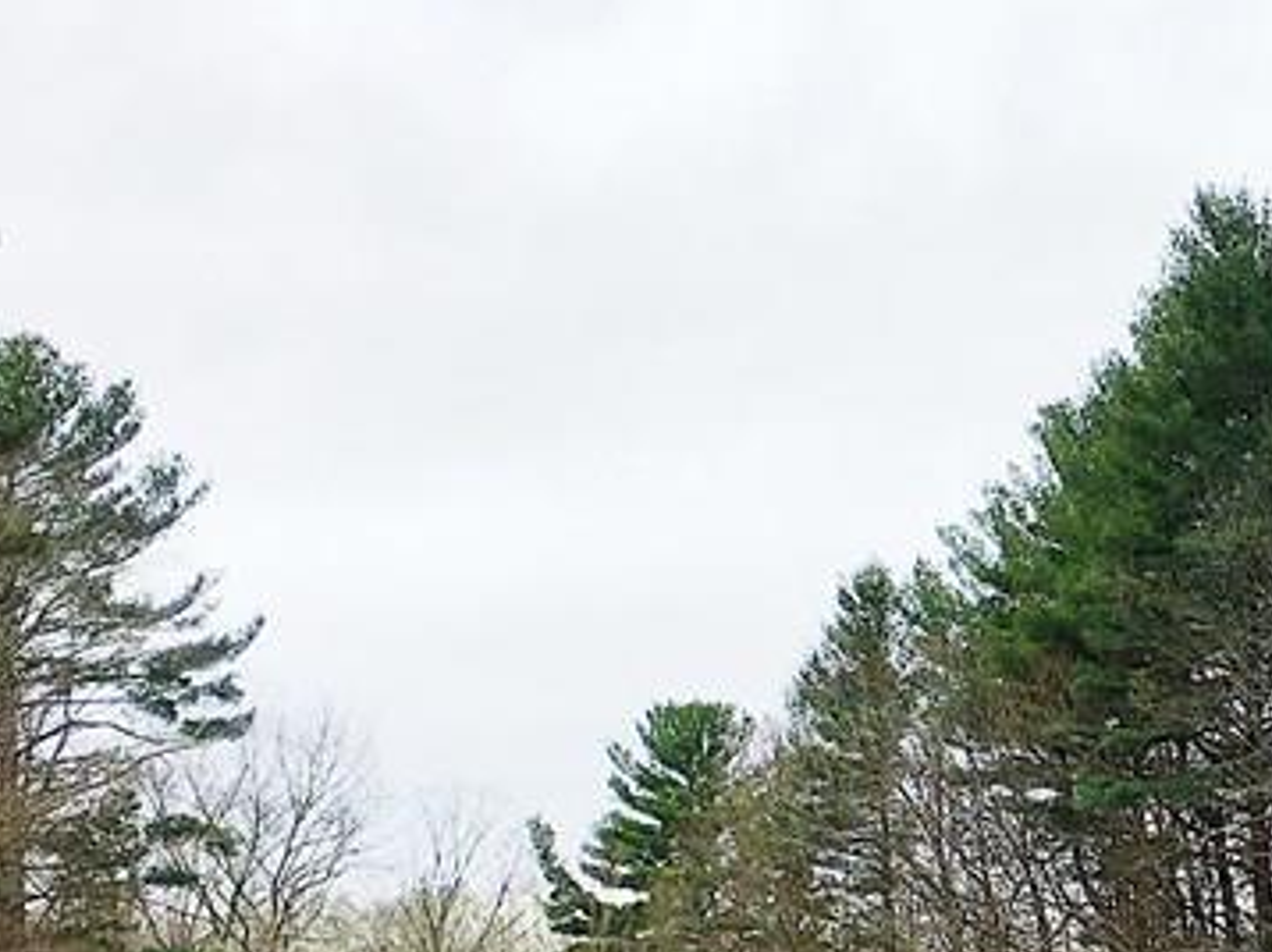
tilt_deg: +6.5
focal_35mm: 83
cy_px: 764
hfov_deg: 22.6
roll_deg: +2.6
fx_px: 3048
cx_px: 1304
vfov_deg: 17.6
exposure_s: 1/894
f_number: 2.2
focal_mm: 4.15
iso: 25
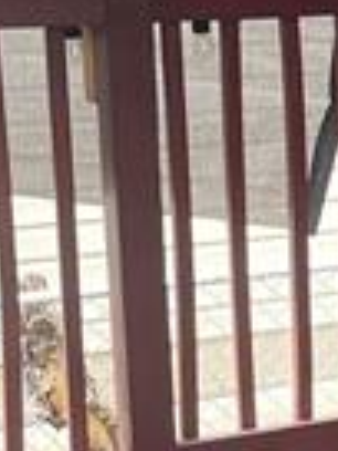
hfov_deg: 9.6
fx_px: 1836
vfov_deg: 14.0
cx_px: 746
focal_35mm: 141
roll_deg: +1.3
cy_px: 242
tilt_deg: -11.2
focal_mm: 5.1
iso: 40
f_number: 1.6
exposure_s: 1/121
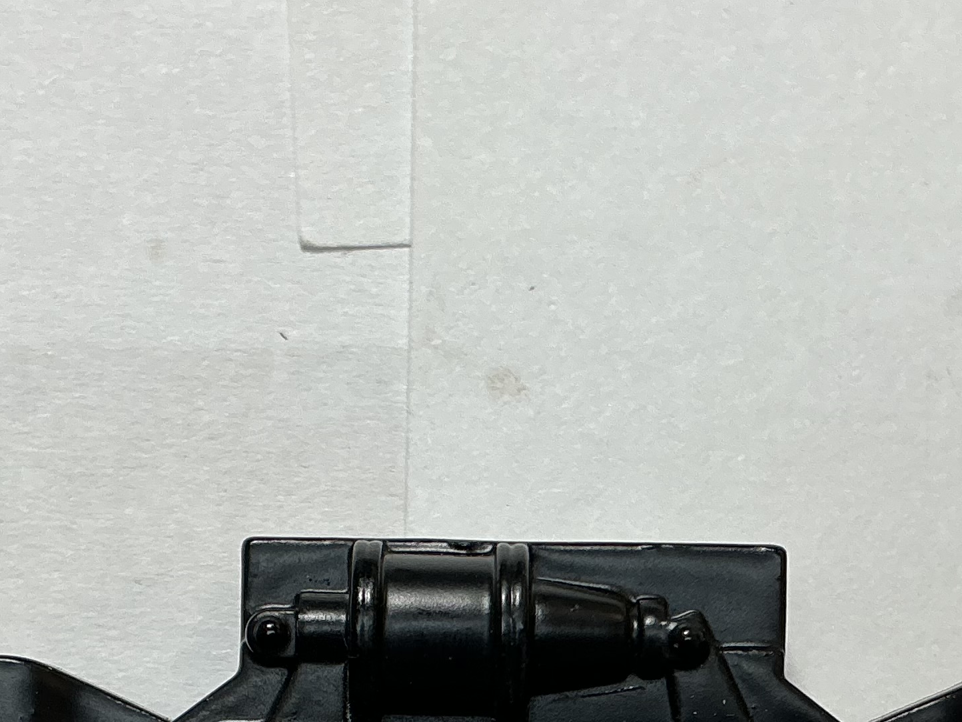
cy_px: 791
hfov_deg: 24.1
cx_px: 445
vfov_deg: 17.6
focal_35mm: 81
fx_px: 2251
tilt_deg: -80.6
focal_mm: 3
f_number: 1.8
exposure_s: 1/122
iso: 16
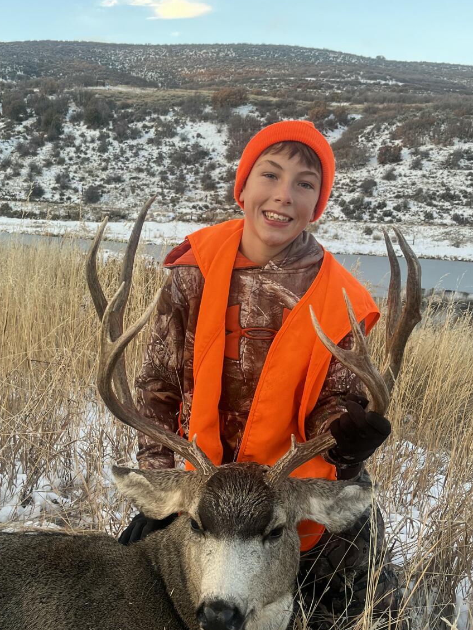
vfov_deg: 41.1
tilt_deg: -11.7
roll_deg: -2.1
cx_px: 171
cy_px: 364
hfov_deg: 31.4
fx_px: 838
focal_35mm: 46
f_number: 1.6
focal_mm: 5.1
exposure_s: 1/122
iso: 32
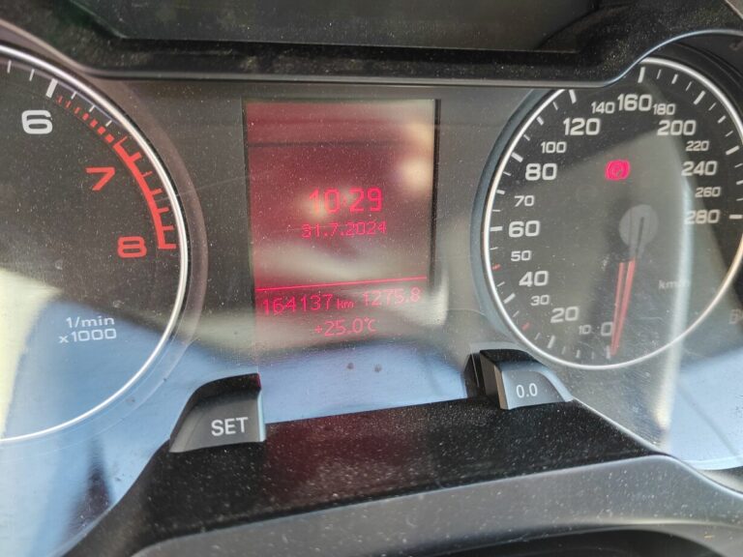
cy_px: 278
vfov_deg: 51.4
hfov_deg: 65.3
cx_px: 372
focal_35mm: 27
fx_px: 580
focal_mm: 5.52
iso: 250
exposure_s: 1/100
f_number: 1.9
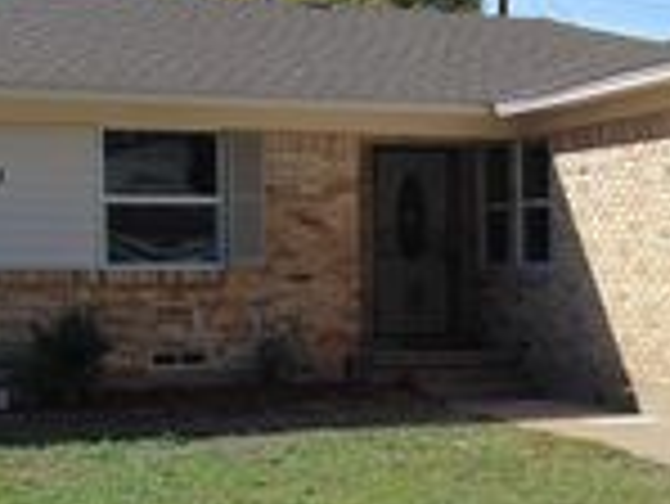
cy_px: 358
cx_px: 670
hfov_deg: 22.4
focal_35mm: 84
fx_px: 1627
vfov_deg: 17.5
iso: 80
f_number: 7.7
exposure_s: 1/200
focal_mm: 4.5
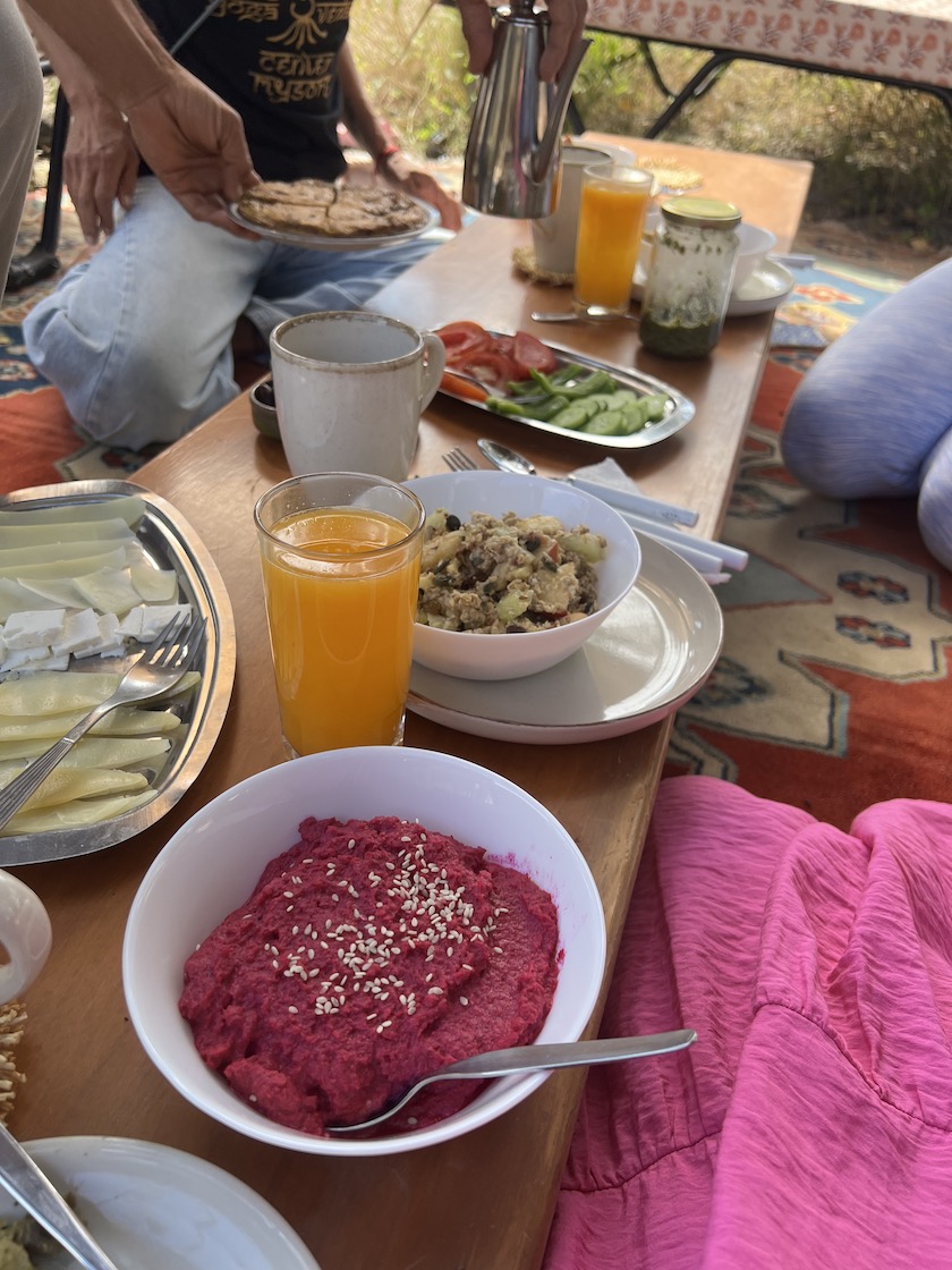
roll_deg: -4.8
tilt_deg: -33.0
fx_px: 953
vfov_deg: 67.3
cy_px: 635
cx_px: 476
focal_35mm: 26
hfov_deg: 53.1
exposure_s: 1/674
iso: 50
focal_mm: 5.7
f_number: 1.5
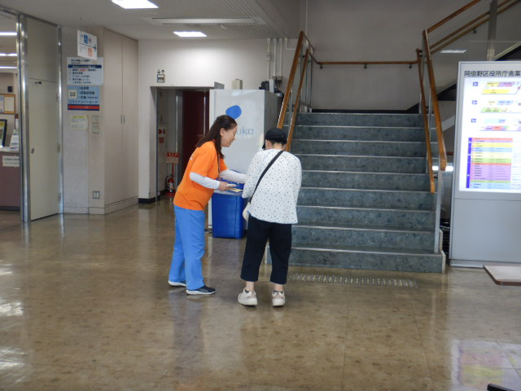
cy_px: 196
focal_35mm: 40
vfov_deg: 36.0
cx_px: 260
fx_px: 602
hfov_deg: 46.8
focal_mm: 7.2
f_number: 4.2
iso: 180
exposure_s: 1/30
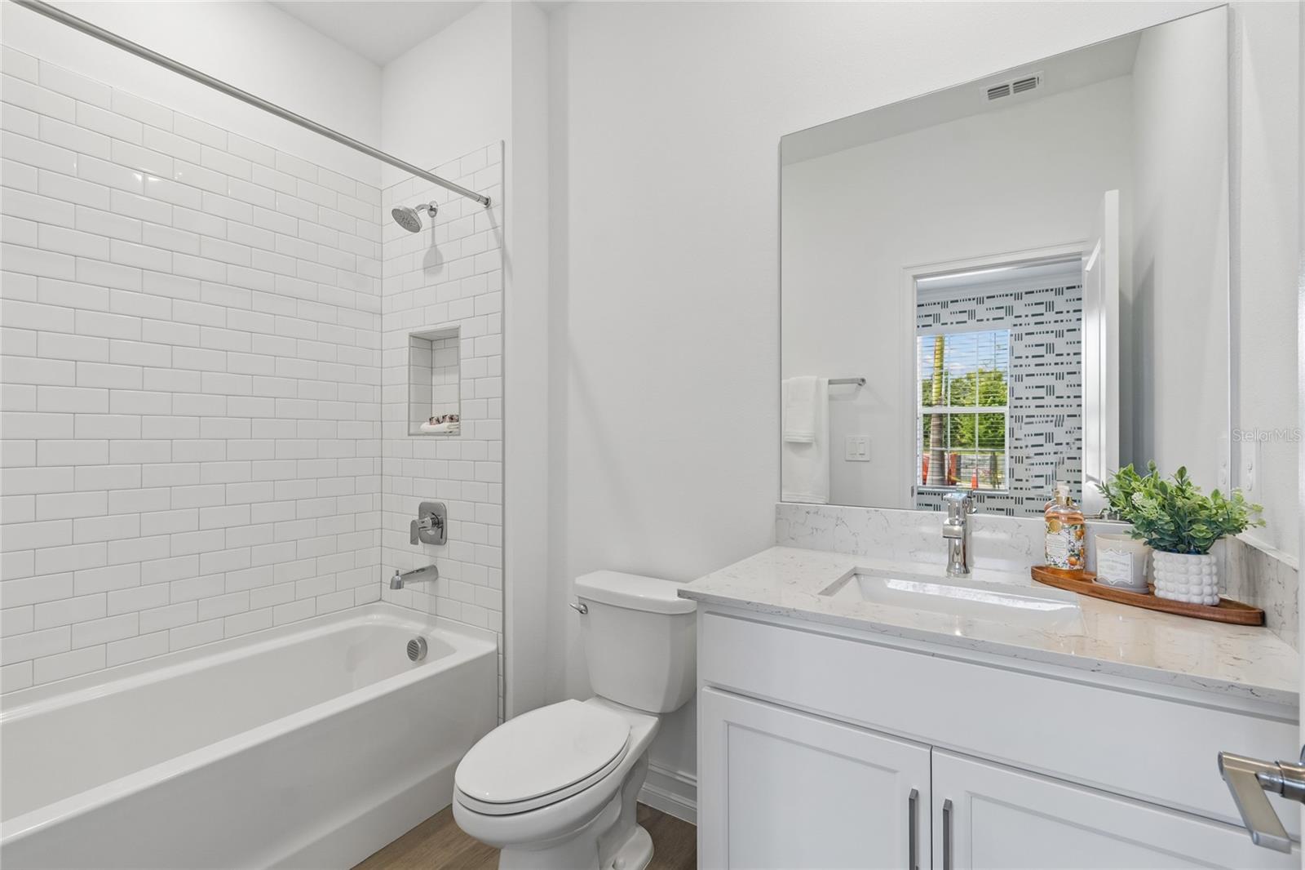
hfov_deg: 100.4
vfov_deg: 77.3
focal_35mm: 15
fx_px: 544
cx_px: 652
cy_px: 435
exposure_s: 1/5
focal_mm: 10
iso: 100
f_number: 7.1
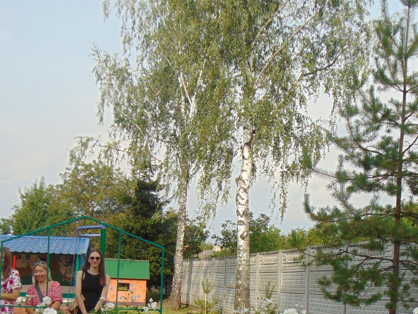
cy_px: 269
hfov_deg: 36.1
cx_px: 246
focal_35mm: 53
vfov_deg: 26.8
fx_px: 640
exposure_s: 1/1000
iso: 80
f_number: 3
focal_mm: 4.5
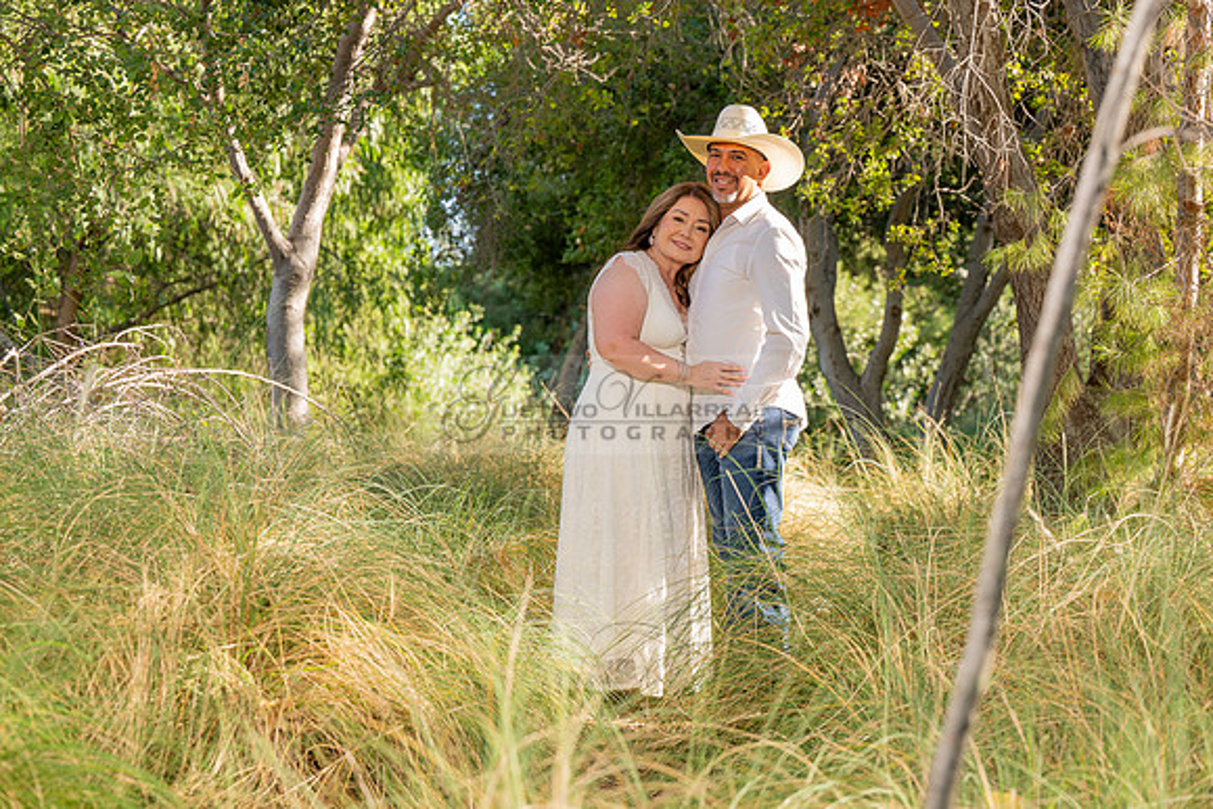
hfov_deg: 28.8
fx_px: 2359
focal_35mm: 70
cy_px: 404
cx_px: 606
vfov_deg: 19.5
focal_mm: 70
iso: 200
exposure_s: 1/200
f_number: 4.5
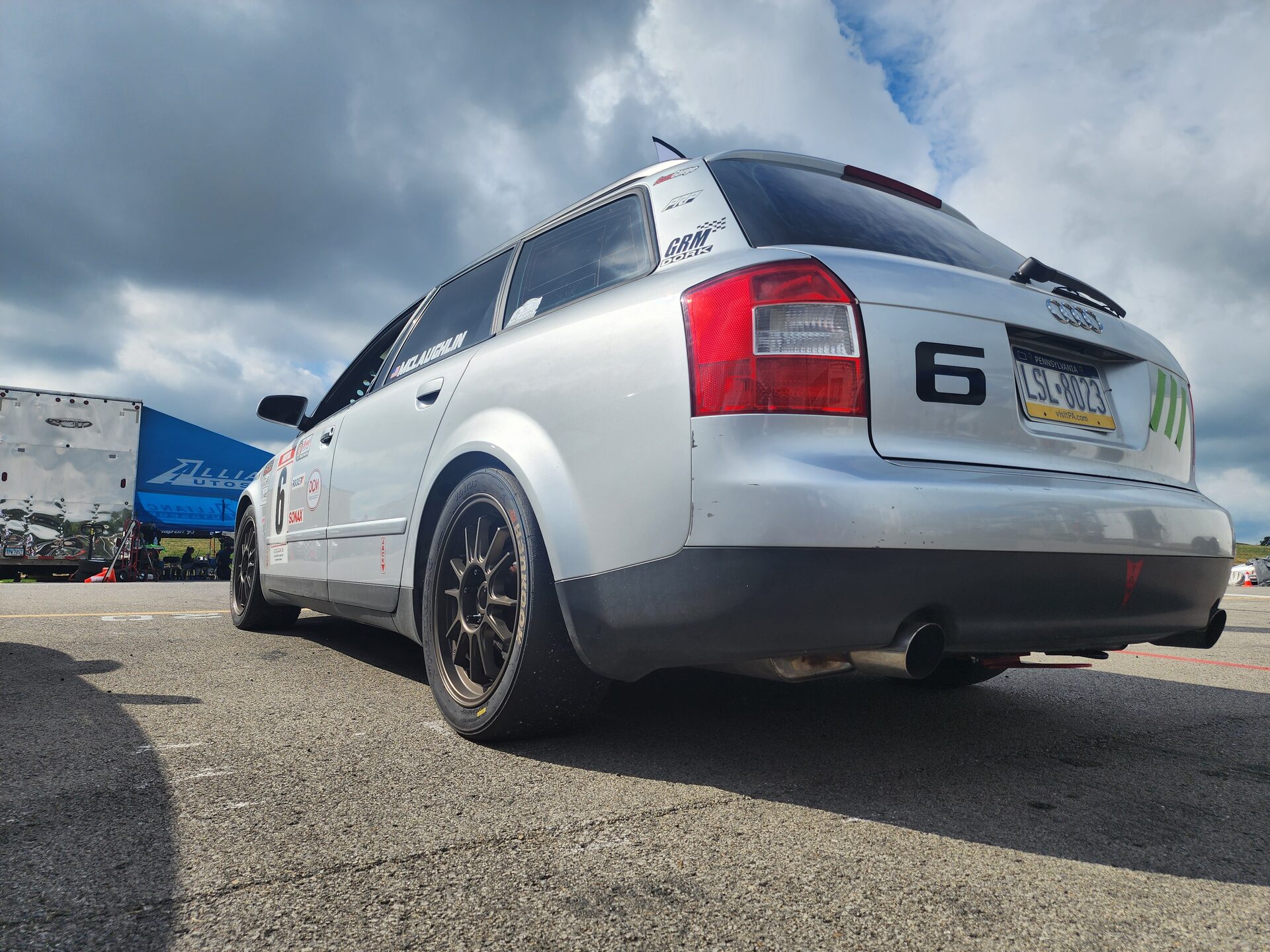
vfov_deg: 58.9
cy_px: 476
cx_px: 635
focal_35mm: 23
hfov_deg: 73.9
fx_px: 844
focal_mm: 6.4
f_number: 1.8
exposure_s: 1/1925
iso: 12
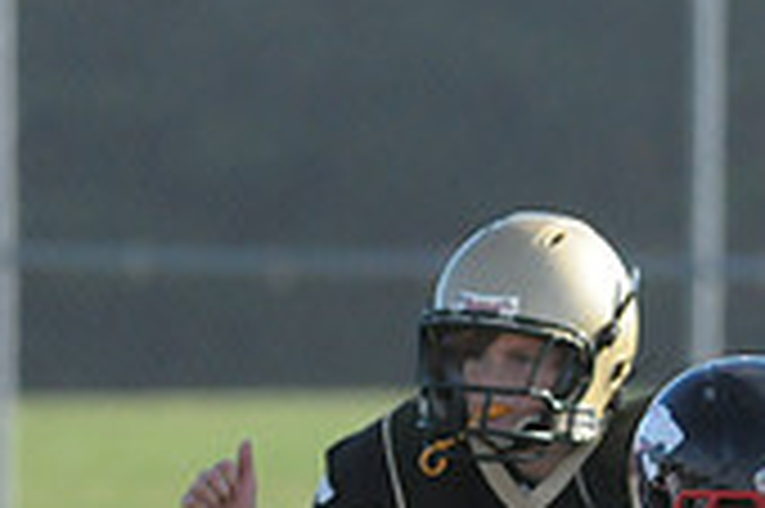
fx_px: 23925
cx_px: 936
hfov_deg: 1.8
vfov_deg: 1.2
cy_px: 780
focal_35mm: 1127
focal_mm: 220
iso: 1600
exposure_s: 1/6400
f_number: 4
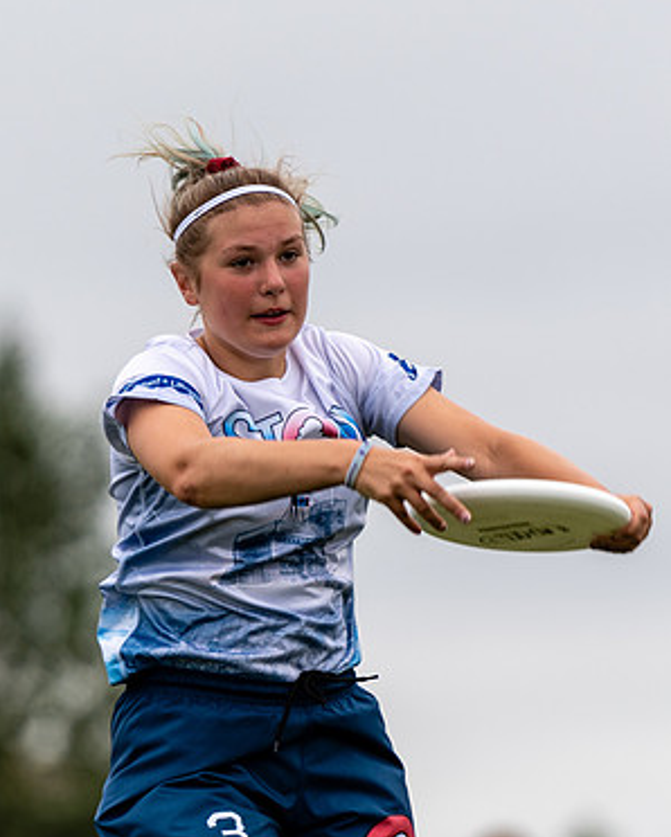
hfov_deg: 3.0
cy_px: 502
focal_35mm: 511
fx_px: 12675
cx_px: 284
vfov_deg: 3.8
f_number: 2.8
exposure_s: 1/1000
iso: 125
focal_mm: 200
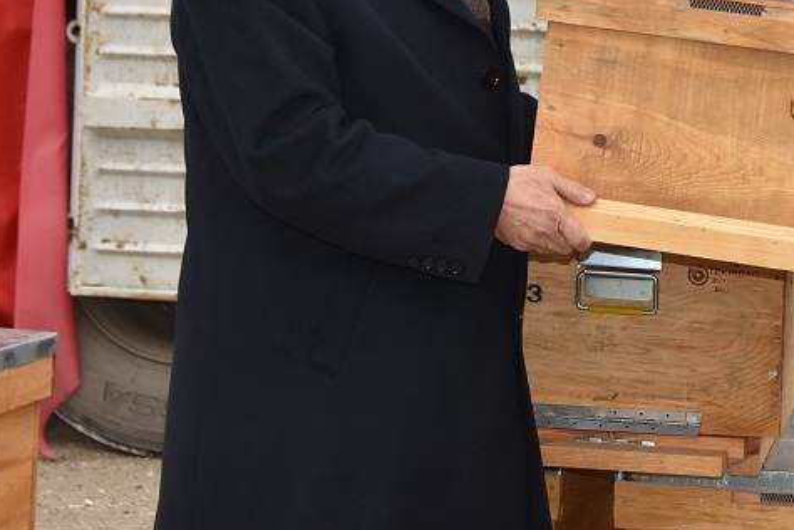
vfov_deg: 8.8
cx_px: 710
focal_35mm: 155
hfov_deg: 13.1
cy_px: -34
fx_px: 3418
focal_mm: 48
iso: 140
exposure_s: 1/125
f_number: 5.6
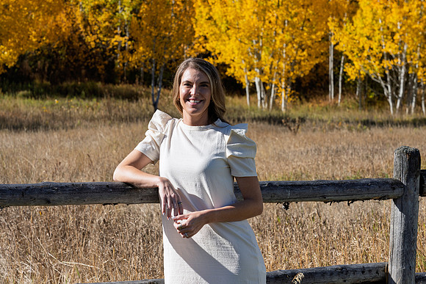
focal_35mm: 105
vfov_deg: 13.0
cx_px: 213
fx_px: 1243
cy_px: 142
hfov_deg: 19.5
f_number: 10
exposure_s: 1/250
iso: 100
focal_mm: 105
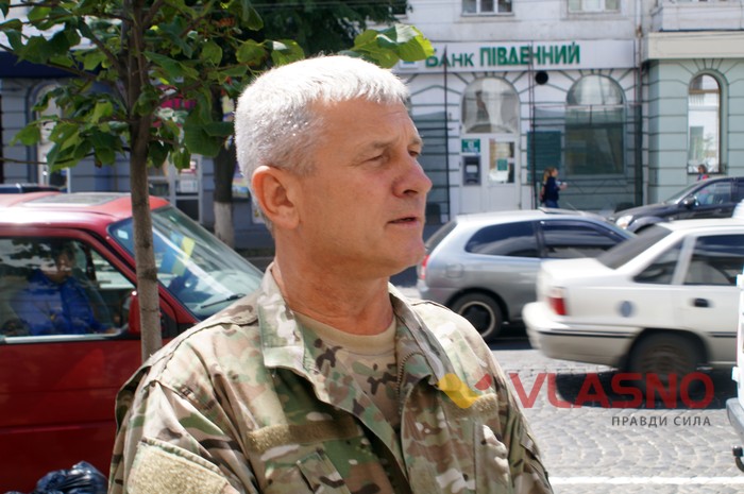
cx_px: 372
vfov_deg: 25.7
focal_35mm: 52
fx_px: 1084
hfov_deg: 37.9
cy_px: 247
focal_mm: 35
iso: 100
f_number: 8
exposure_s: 1/80
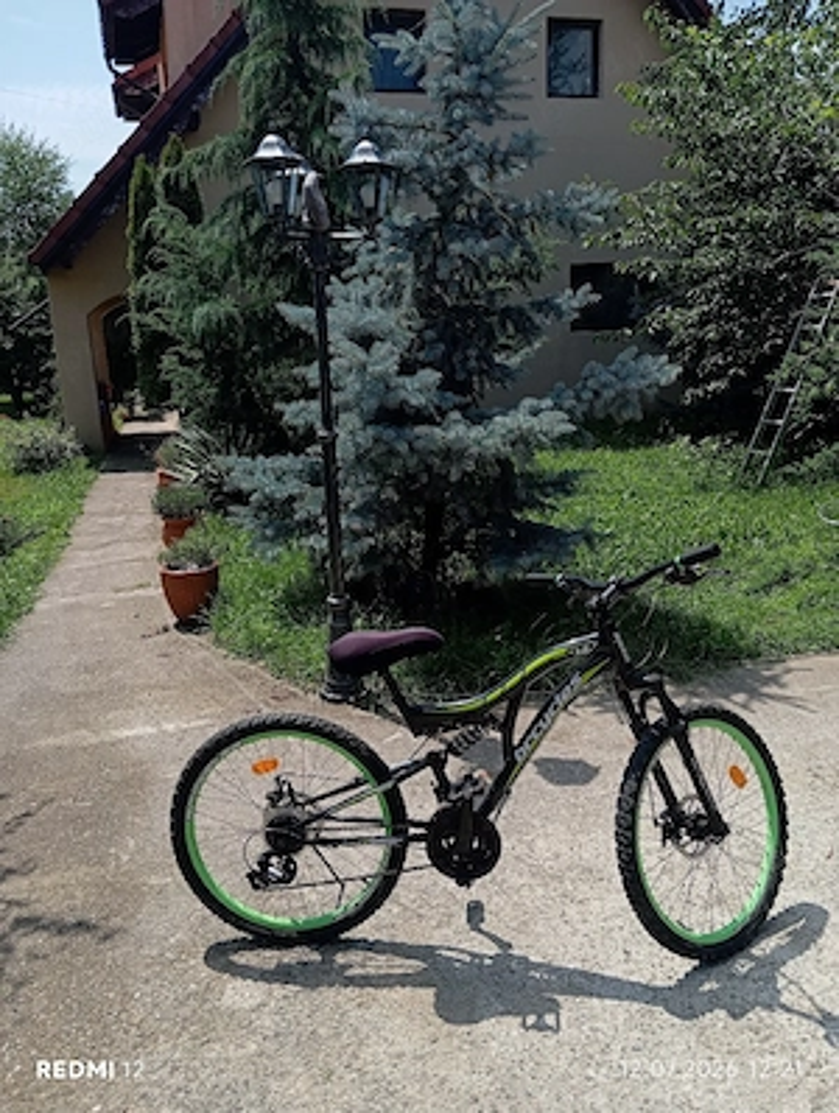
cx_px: 420
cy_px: 556
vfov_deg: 63.4
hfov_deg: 49.9
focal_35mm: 28
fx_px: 902
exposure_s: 1/1000
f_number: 1.8
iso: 55
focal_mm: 4.22
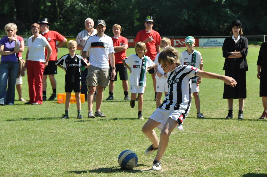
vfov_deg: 8.7
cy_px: 88
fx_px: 1166
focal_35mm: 158
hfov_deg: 13.1
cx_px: 134
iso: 200
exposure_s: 1/320
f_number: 9
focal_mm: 105
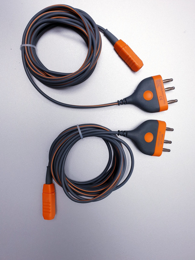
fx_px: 195
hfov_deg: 53.1
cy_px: 130
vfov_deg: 67.3
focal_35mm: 26
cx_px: 98
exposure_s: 1/107
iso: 50
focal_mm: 4.3
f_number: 2.4
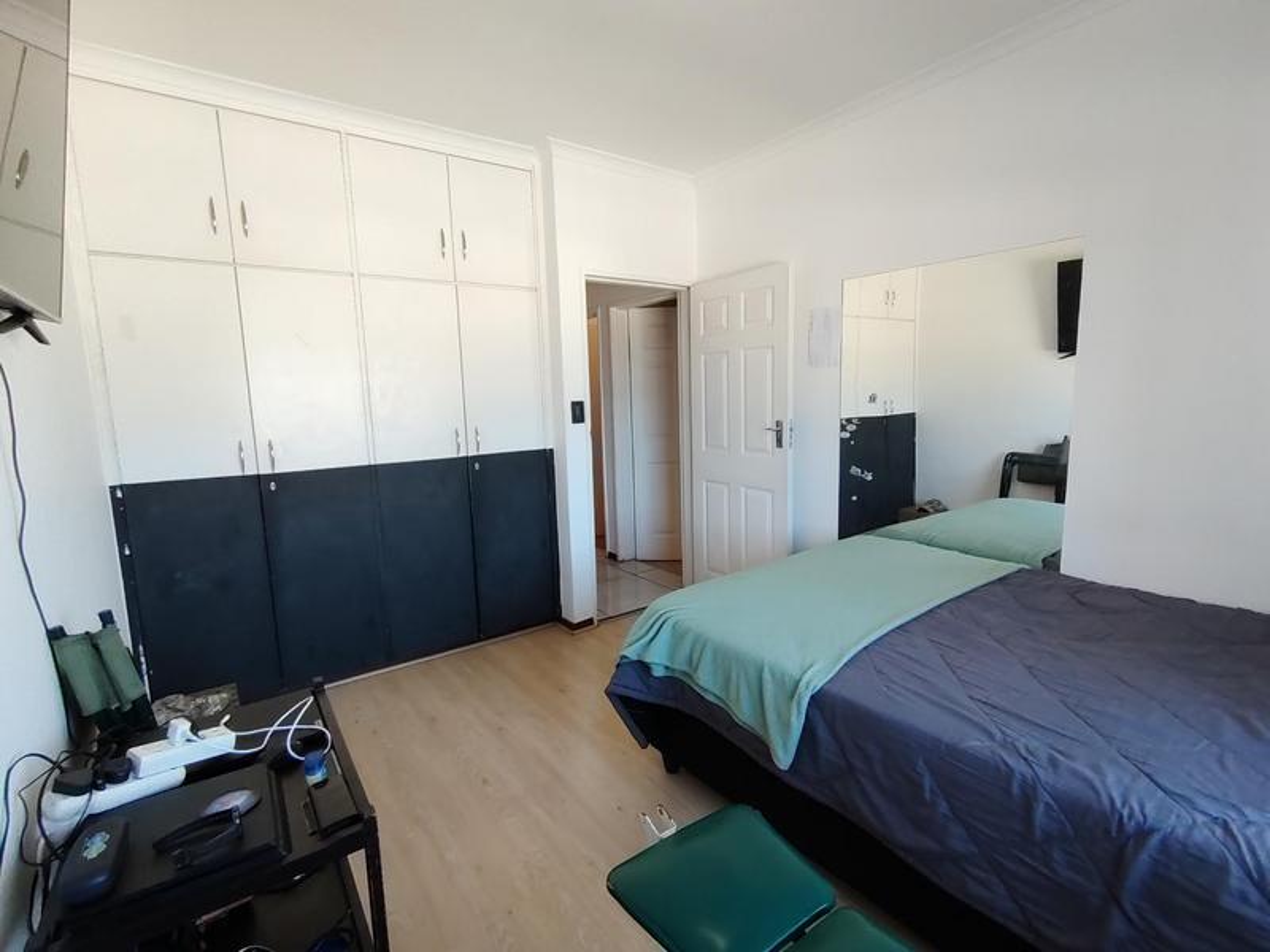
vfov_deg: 74.7
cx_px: 635
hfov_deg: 91.0
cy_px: 476
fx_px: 624
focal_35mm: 17
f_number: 2.2
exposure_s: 1/50
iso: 142
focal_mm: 1.42
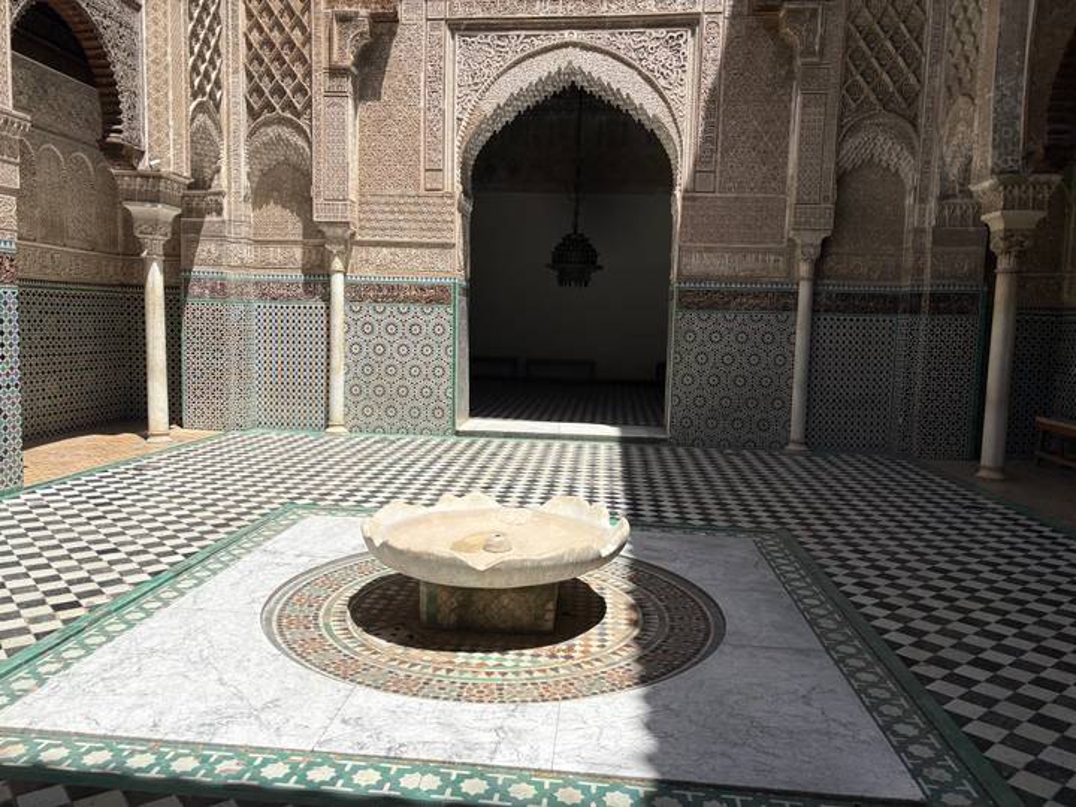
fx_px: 808
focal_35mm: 26
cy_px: 404
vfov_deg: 53.1
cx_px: 538
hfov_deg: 67.3
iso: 50
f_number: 1.6
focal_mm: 5.96
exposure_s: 1/3448
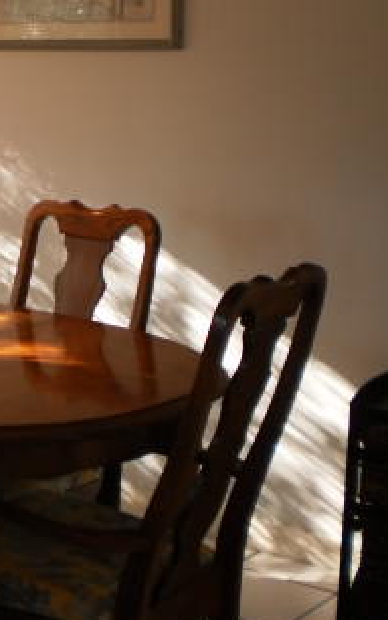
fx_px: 1318
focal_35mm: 78
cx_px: -139
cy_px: 156
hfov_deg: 15.8
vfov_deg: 26.1
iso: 125
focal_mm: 6.3
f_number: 3.1
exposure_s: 1/30
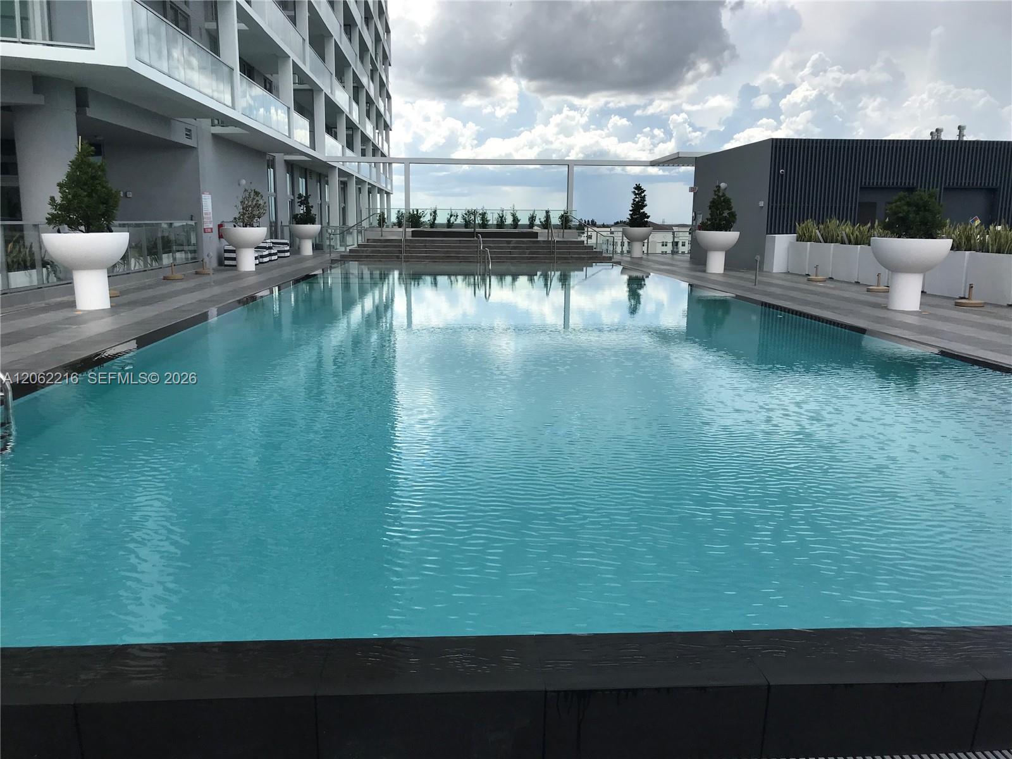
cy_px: 380
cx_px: 506
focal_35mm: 28
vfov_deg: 49.7
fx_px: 819
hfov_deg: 63.4
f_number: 1.8
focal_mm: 3.99
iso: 20
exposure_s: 1/2740
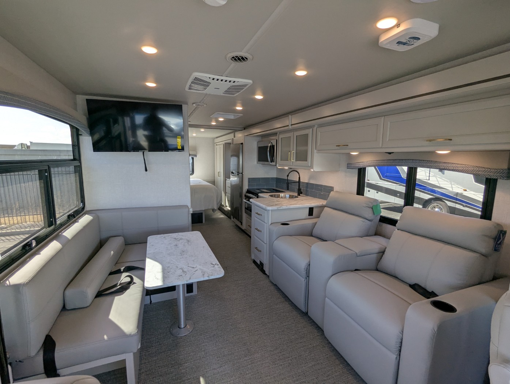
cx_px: 255
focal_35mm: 16
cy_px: 192
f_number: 2.2
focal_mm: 2.35
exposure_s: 1/221
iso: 67
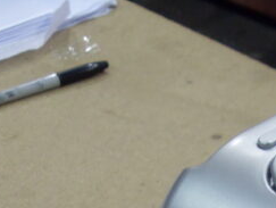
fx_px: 918
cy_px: 340
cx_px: 437
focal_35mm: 115
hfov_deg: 15.5
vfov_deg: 12.1
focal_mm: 6.3
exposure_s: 1/45
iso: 160
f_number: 2.8
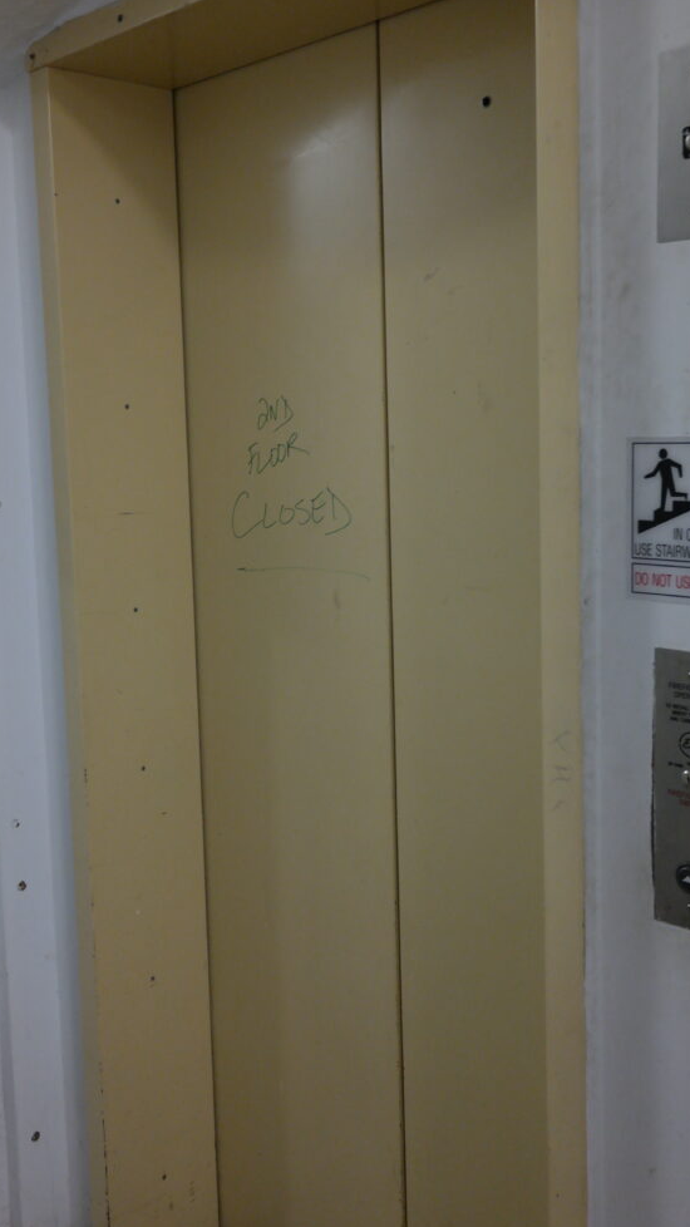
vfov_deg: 54.0
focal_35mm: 37
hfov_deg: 31.8
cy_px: 578
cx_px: 255
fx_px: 1204
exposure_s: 1/40
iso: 800
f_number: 3.5
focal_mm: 20
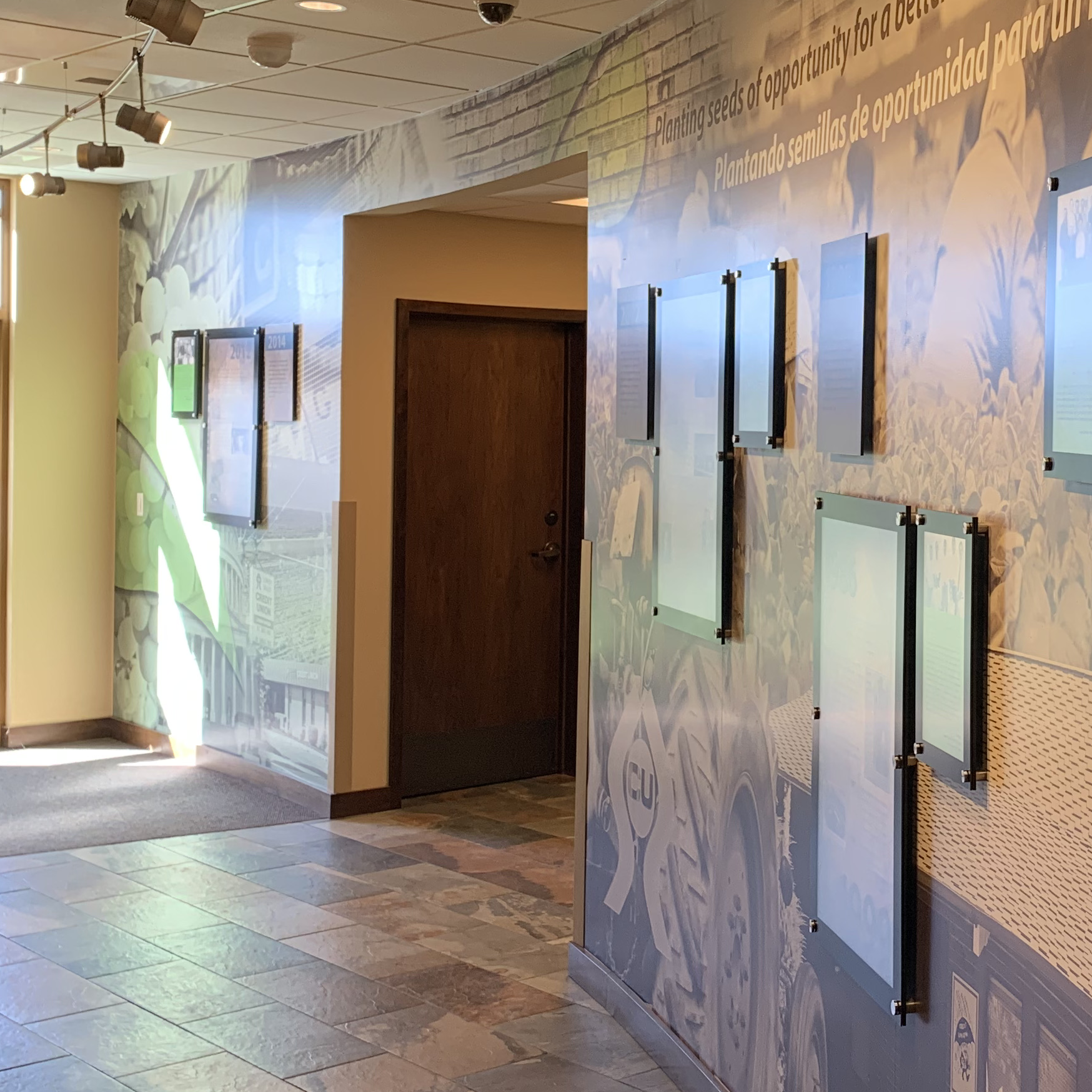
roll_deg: -1.0
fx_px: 1892
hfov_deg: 31.0
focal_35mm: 53
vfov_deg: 32.1
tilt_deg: +1.2
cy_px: 435
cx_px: 946
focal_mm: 4.25
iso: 64
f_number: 1.8
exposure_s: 1/60
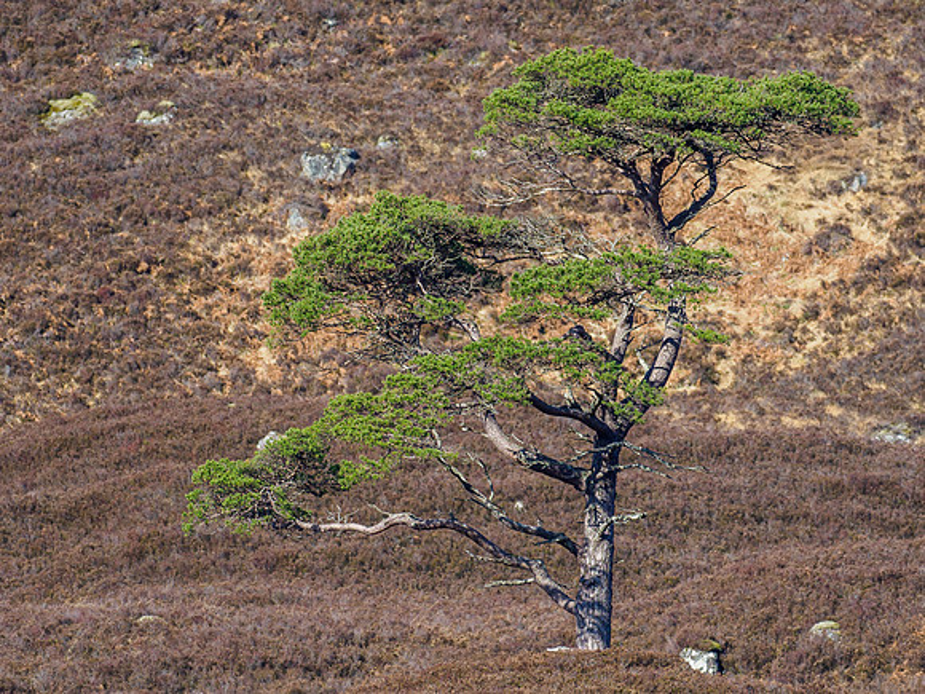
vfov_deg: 1.8
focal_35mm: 831
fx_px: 22207
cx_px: 496
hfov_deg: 2.4
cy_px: 327
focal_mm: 300
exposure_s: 1/800
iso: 200
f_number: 4
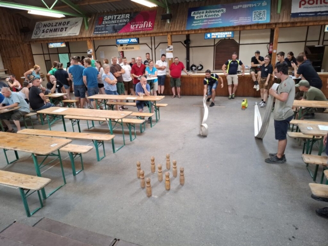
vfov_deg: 58.9
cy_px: 123
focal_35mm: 23
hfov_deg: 73.9
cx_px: 164
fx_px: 218
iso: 250
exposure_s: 1/100
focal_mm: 5.54
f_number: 1.8
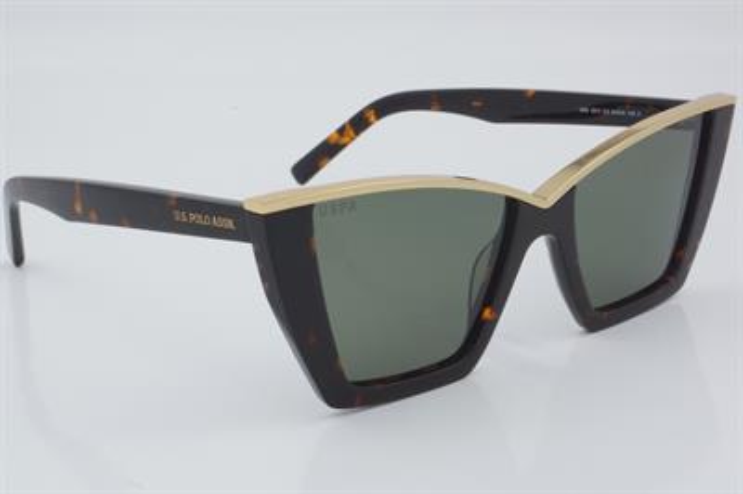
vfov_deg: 18.2
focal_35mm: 75
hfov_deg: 27.0
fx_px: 1547
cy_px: 247
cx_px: 372
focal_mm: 50
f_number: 32
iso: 100
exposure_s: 1/3
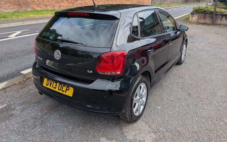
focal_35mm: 26
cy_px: 58
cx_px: 115
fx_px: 161
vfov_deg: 47.3
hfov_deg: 70.4
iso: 22
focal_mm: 4.53
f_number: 1.7
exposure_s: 1/3425
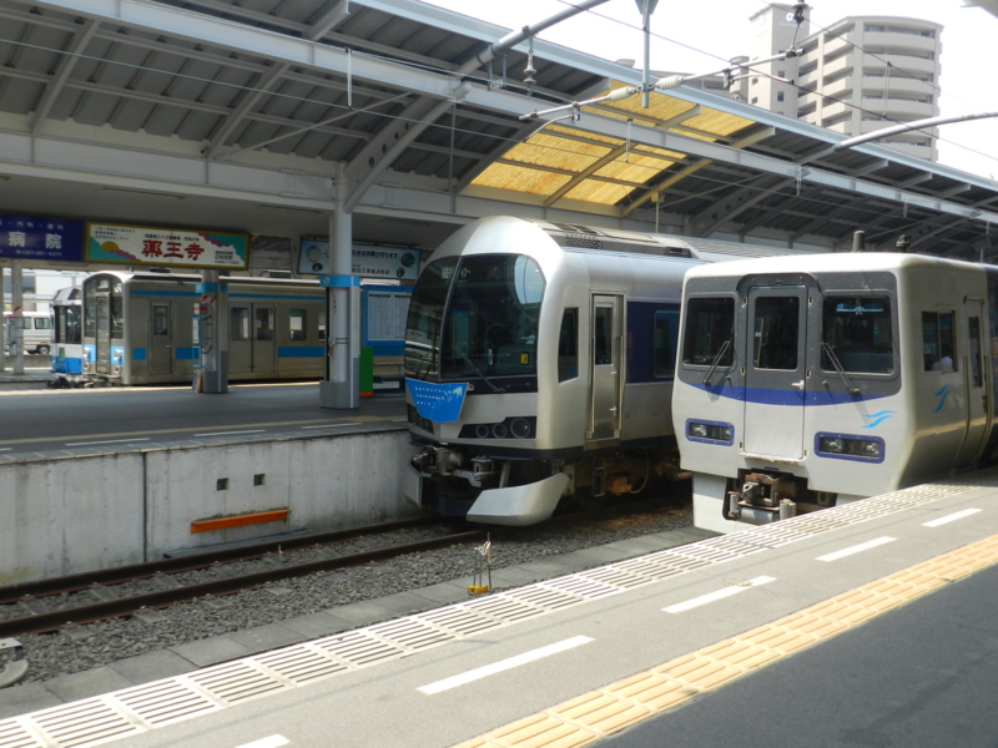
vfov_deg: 44.2
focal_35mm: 32
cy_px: 374
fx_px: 923
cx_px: 499
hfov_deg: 56.8
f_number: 3.7
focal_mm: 5.6
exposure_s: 1/500
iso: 160
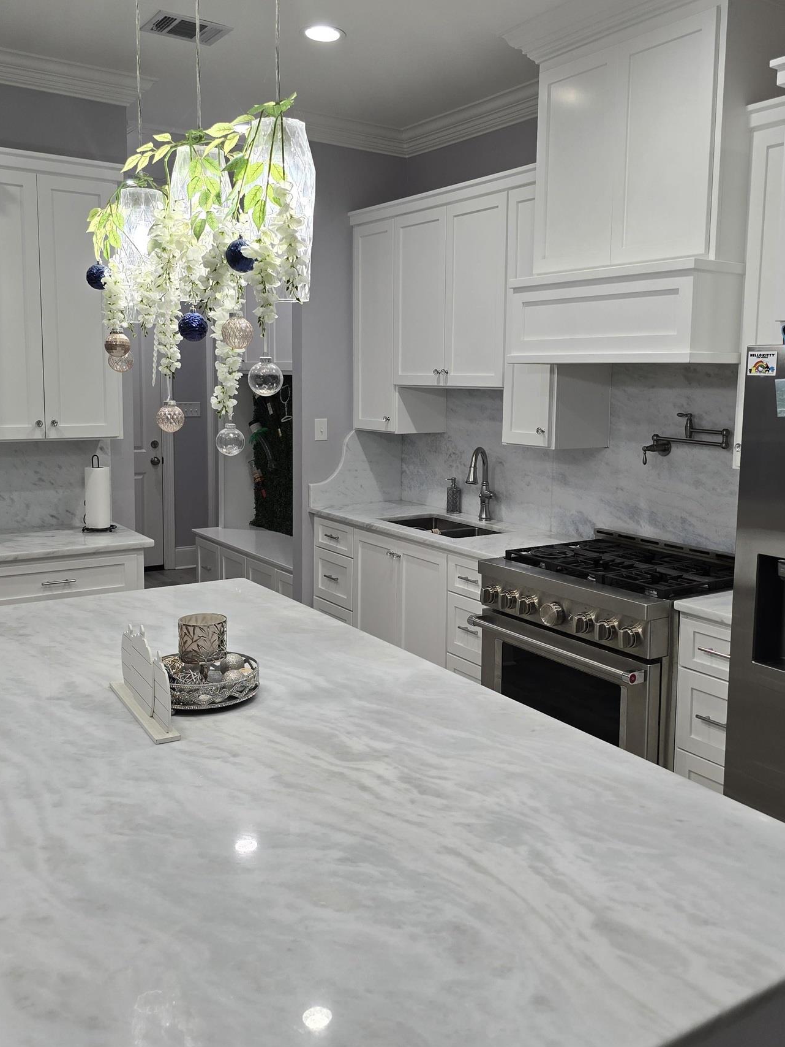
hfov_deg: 45.4
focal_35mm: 31
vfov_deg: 58.2
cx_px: 427
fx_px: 937
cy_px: 461
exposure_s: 1/120
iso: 80
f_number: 1.7
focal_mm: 6.3
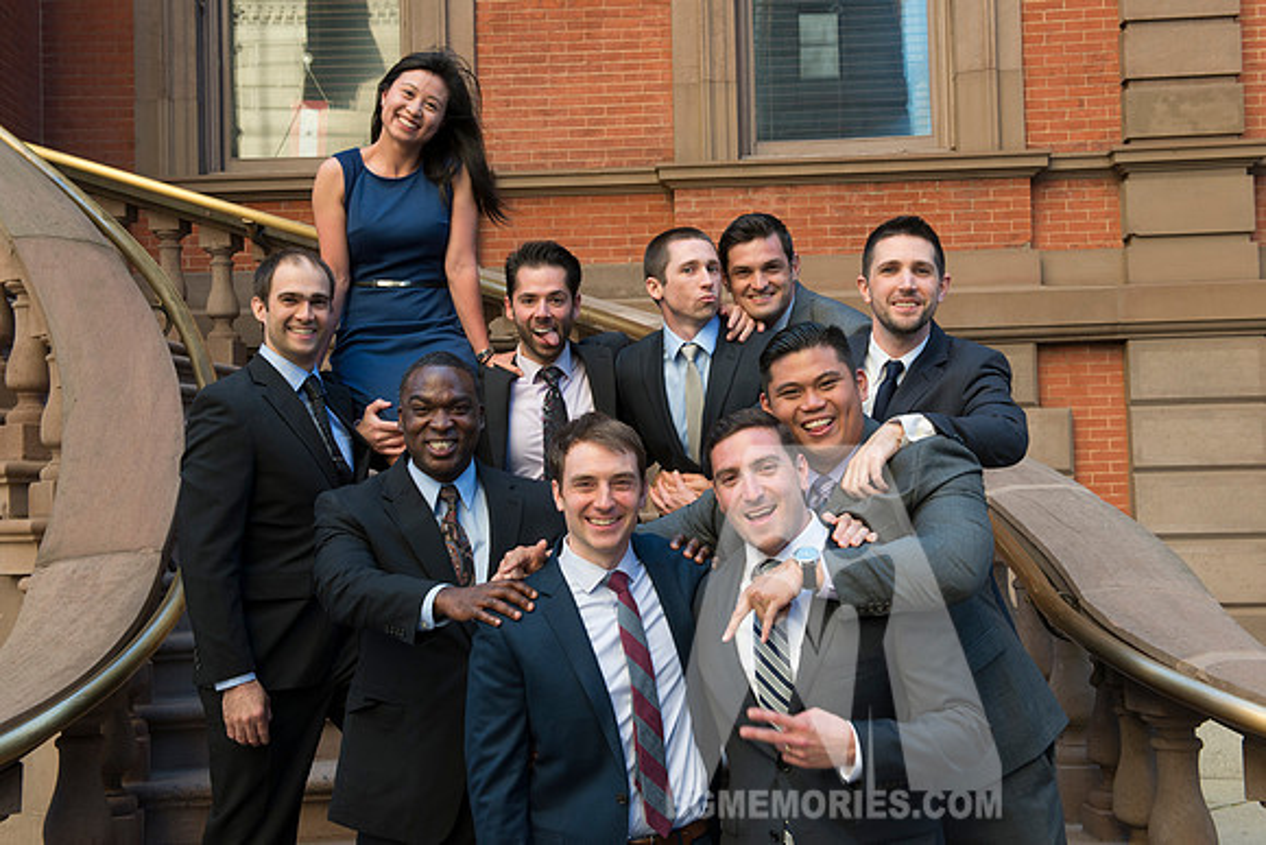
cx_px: 626
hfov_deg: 41.0
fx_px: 1694
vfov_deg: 28.0
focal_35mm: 48
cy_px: 417
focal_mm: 45
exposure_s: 1/100
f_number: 8
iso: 800
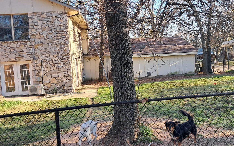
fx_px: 268
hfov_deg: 47.0
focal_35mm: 42
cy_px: 82
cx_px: 136
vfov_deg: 30.5
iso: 50
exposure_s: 1/169
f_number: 1.8
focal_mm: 4
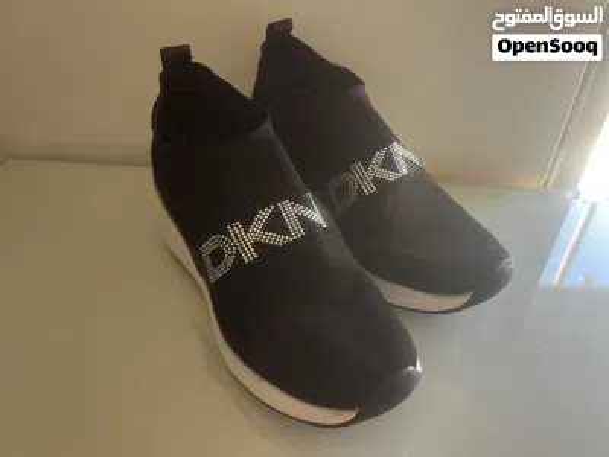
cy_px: 228
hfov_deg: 67.3
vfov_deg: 53.1
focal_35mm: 26
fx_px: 457
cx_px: 304
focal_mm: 5.1
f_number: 1.6
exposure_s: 1/60
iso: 160
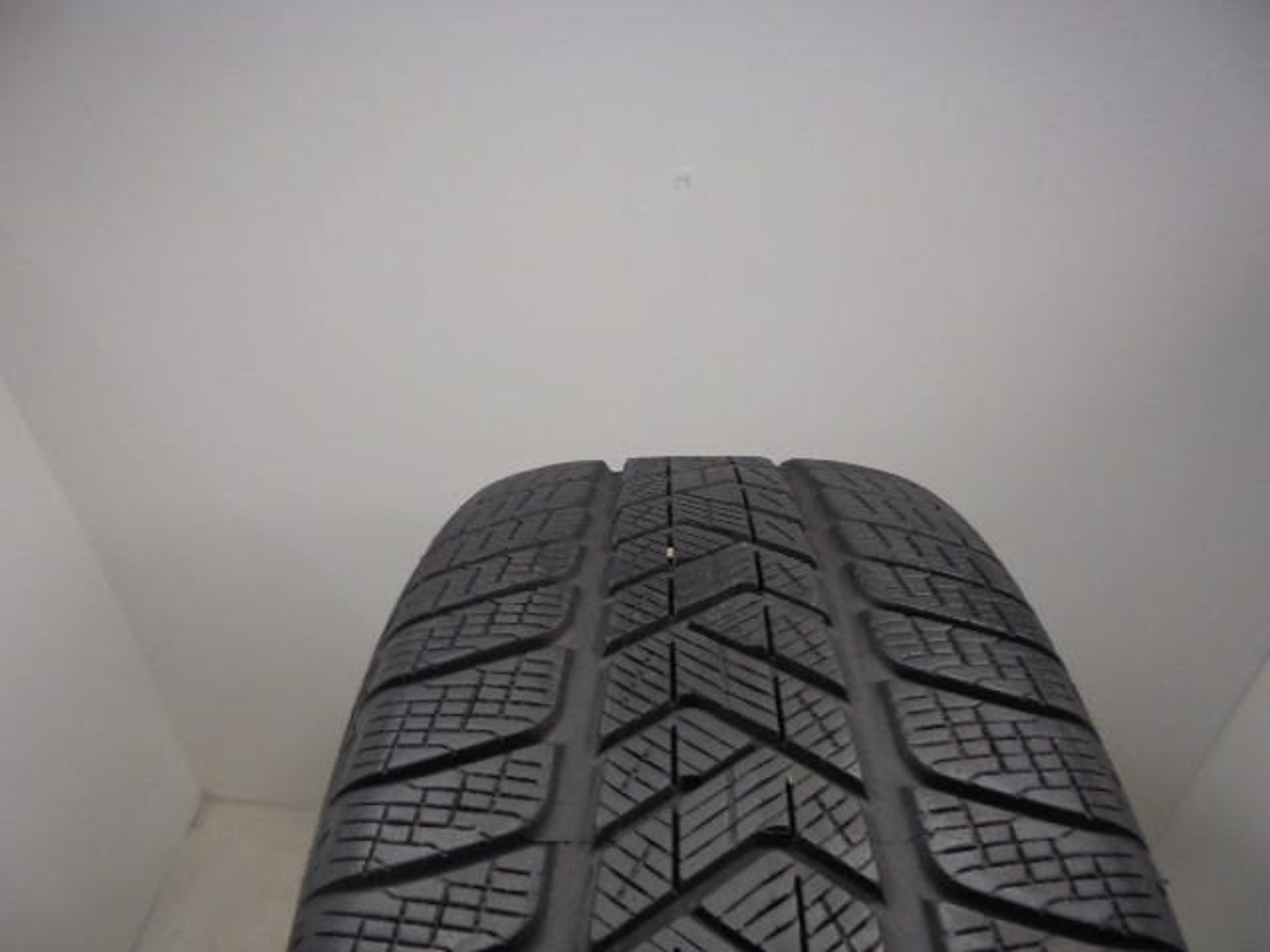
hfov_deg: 67.3
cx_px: 635
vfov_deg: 53.1
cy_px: 476
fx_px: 954
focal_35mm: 26
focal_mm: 4.6
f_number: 3.5
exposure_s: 1/30
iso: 100
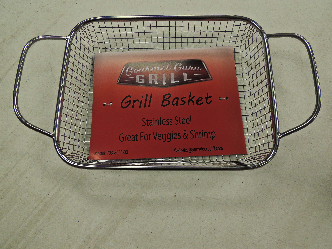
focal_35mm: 24
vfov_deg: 56.8
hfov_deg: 71.6
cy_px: 124
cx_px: 166
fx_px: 230
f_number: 4.2
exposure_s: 1/50
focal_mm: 4.3
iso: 100
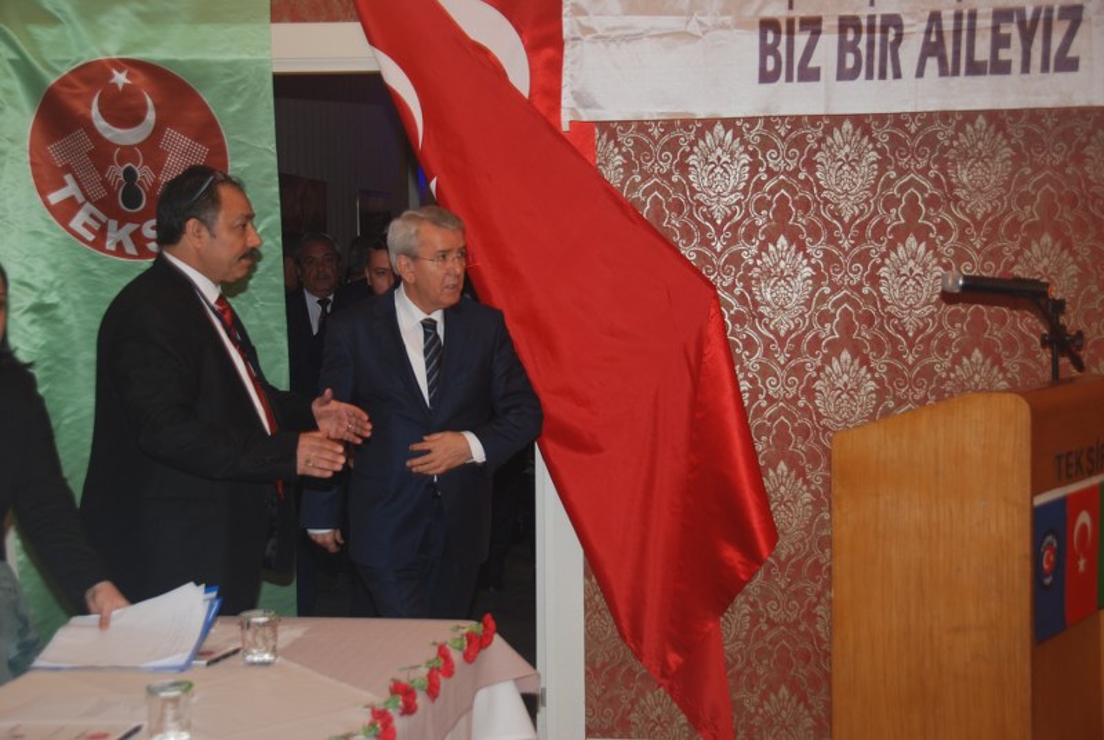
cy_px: 370
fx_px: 1658
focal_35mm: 54
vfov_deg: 25.1
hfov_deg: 36.8
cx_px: 552
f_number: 4.5
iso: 200
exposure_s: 1/60
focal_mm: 36
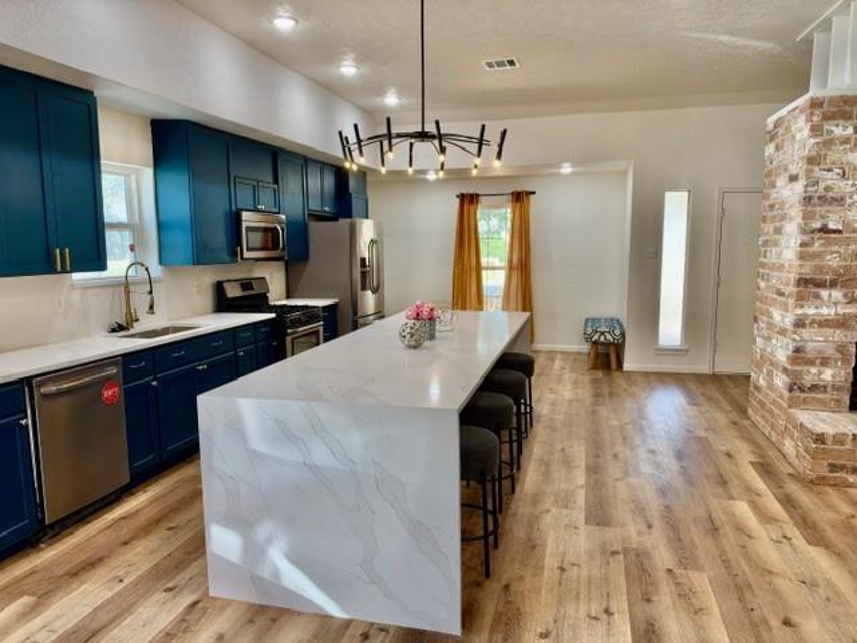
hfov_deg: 71.6
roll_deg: +0.2
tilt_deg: -7.2
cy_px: 322
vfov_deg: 56.8
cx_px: 428
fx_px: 594
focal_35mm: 24
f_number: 1.8
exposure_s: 1/140
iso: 125
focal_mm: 6.93
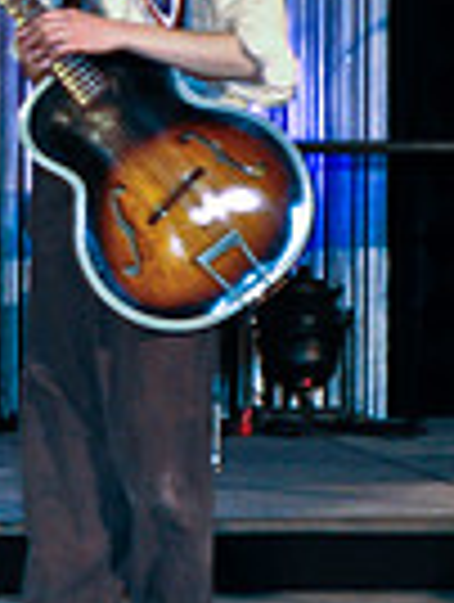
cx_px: -751
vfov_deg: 11.3
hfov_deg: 7.8
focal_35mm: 174
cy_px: 151
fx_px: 3033
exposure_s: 1/60
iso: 400
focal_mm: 28
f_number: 2.8
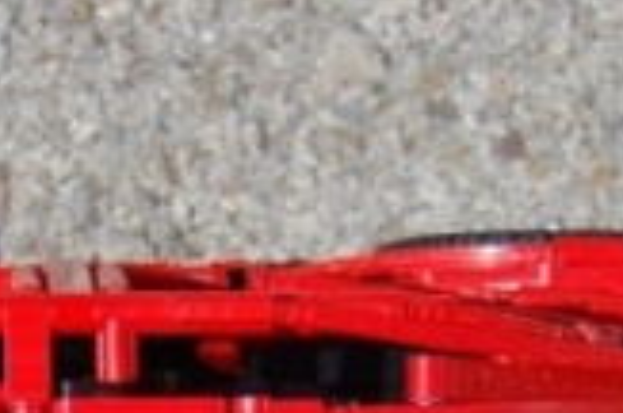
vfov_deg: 5.4
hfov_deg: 8.2
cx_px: -11
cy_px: 709
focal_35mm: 249
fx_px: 4301
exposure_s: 1/1600
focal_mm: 30
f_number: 4.2
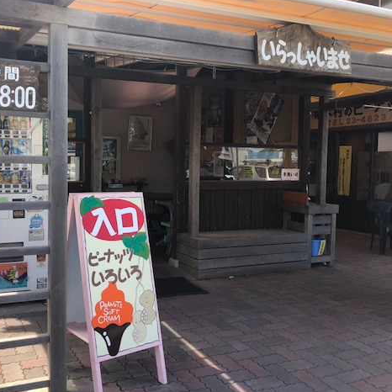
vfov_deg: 48.4
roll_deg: -0.5
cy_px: 193
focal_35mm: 34
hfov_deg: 47.8
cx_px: 136
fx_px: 436
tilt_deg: -3.9
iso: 20
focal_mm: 3.99
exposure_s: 1/407
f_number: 1.8
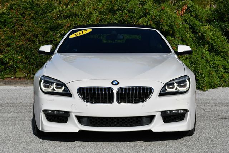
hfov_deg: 22.1
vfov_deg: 14.9
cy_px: 76
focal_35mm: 92
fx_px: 586
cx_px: 114
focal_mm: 46
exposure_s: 1/400
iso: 100
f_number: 10
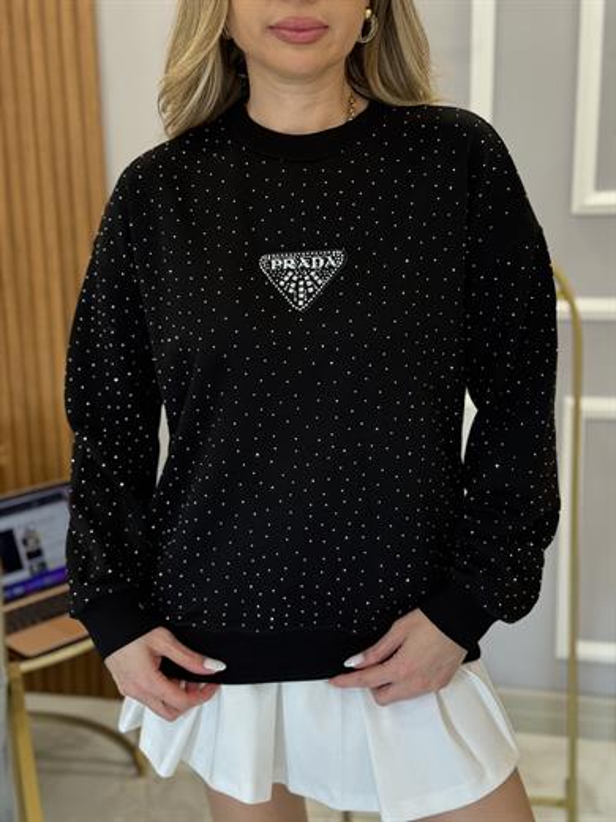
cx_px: 308
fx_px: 1139
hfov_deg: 30.3
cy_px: 411
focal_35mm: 48
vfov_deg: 39.7
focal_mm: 6.76
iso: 200
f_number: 1.78
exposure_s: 1/70
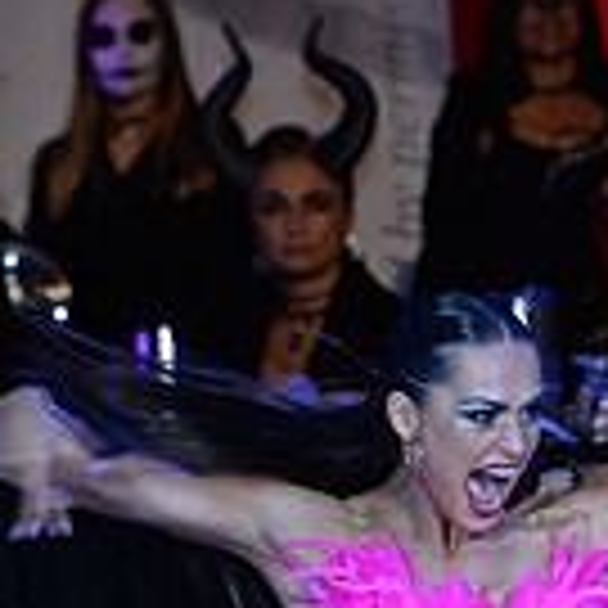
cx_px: 579
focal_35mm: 545
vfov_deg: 3.2
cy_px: 775
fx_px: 10830
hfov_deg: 3.2
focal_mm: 150
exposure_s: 1/250
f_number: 5
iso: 2000
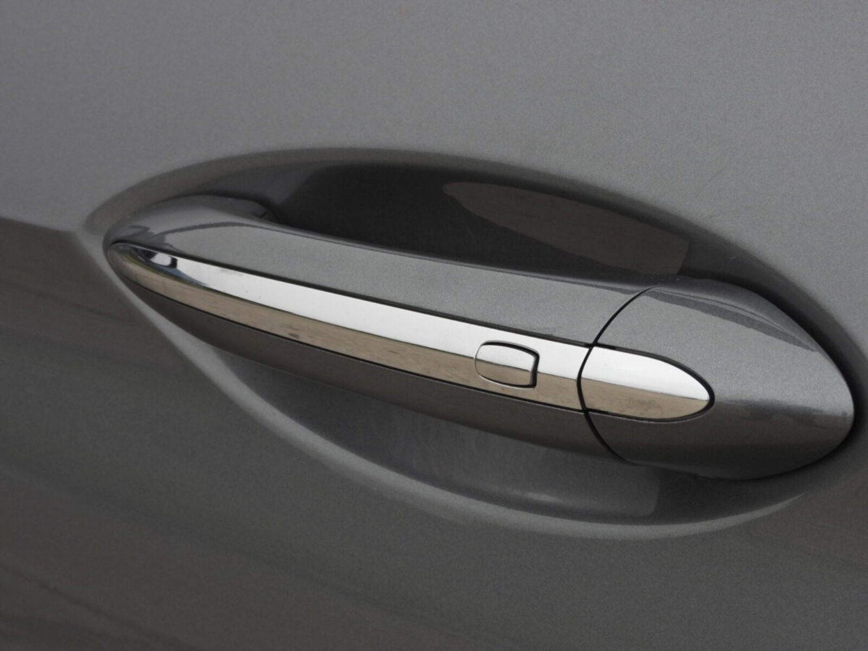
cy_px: 326
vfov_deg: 9.6
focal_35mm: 155
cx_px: 434
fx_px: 3887
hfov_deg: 12.7
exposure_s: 1/250
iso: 200
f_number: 5
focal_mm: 27.9
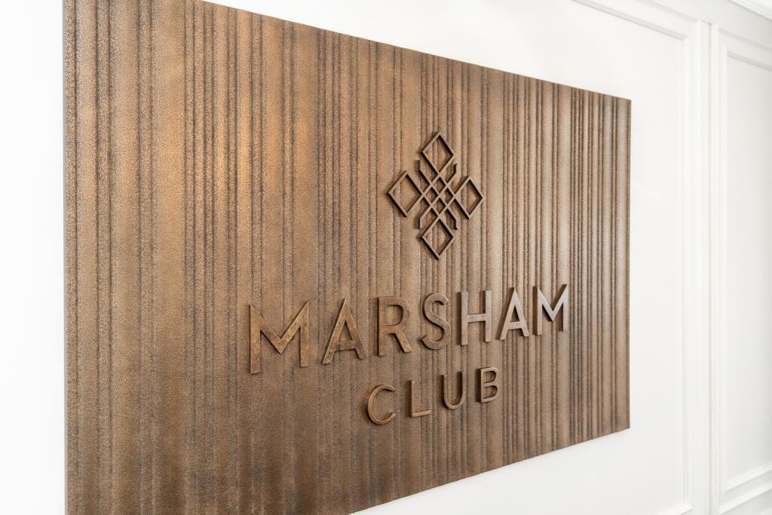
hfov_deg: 63.7
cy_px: 258
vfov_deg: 45.0
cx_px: 386
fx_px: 622
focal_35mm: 29
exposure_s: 1/60
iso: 400
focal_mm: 29
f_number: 4.5
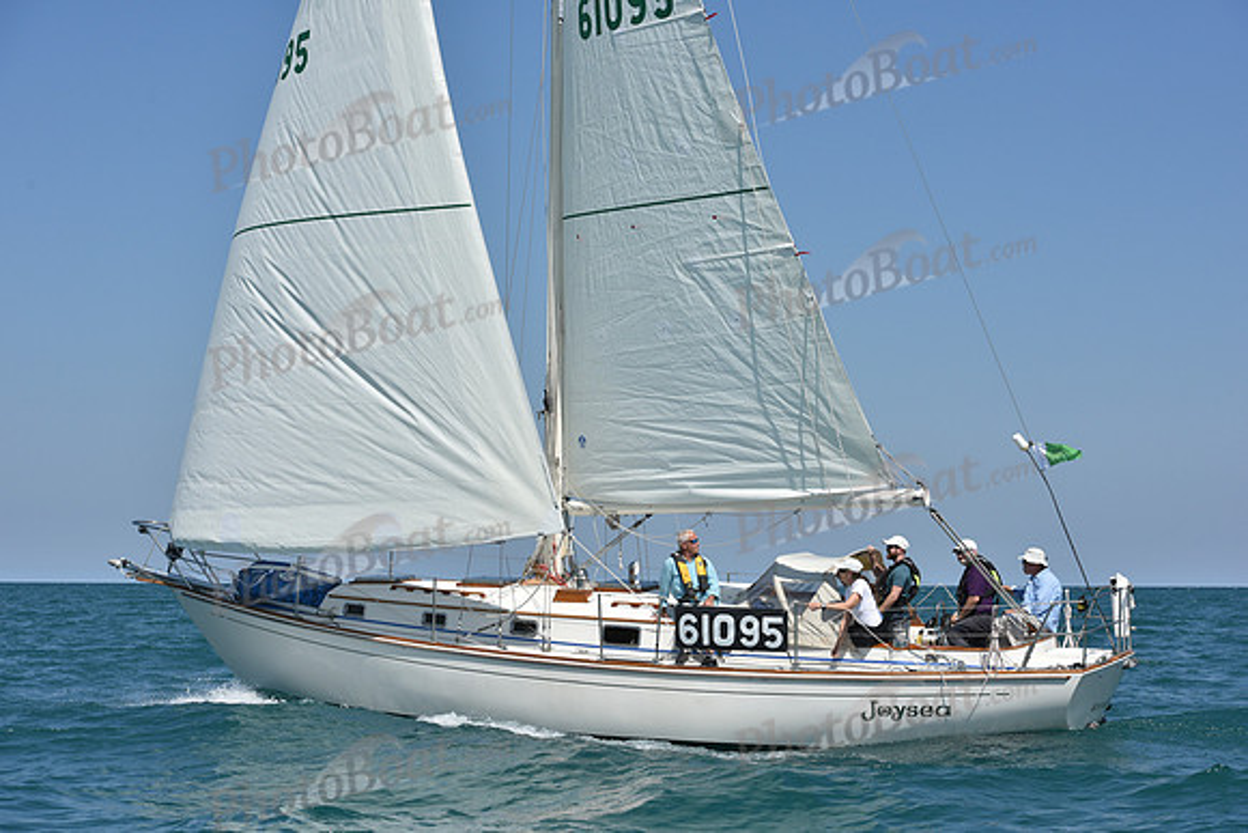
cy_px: 416
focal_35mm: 70
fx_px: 2427
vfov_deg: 19.5
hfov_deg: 28.8
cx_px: 624
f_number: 9
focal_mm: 70
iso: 250
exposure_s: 1/1250
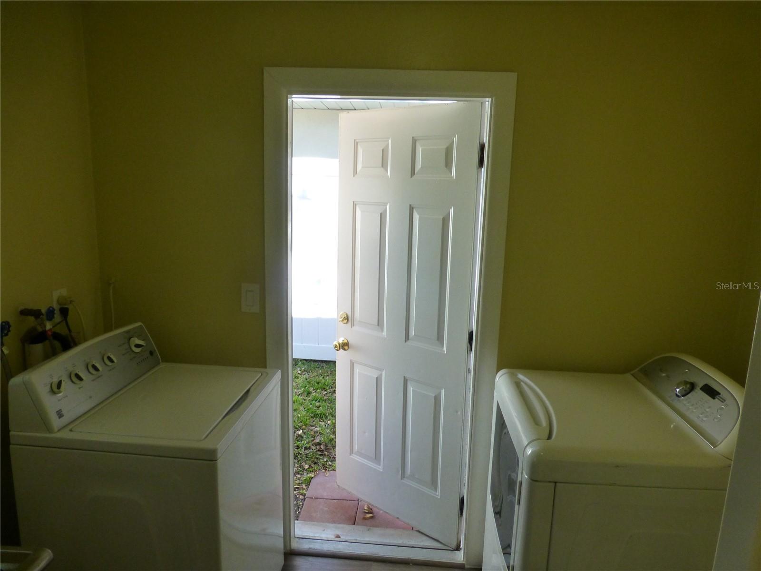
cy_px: 286
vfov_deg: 56.8
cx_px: 380
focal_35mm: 24
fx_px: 528
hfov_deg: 71.6
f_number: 4
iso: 320
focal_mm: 4.3
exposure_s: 1/200
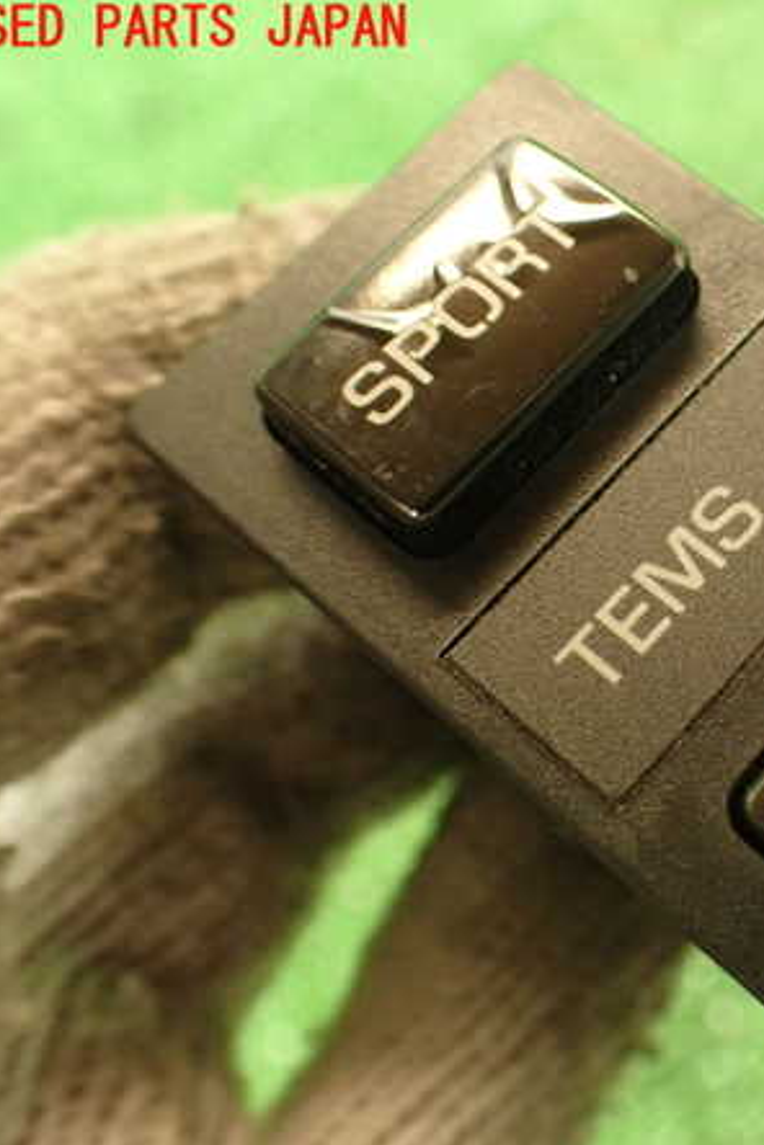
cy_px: 578
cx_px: 712
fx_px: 1432
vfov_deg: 43.6
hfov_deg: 28.5
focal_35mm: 45
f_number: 2.4
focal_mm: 5.79
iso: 320
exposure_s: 1/30
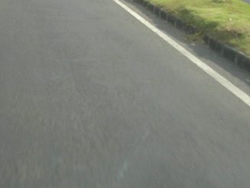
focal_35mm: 92
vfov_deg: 15.8
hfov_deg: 21.0
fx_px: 665
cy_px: 8
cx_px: 38
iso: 50
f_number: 5.6
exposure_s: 1/136
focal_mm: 5.8
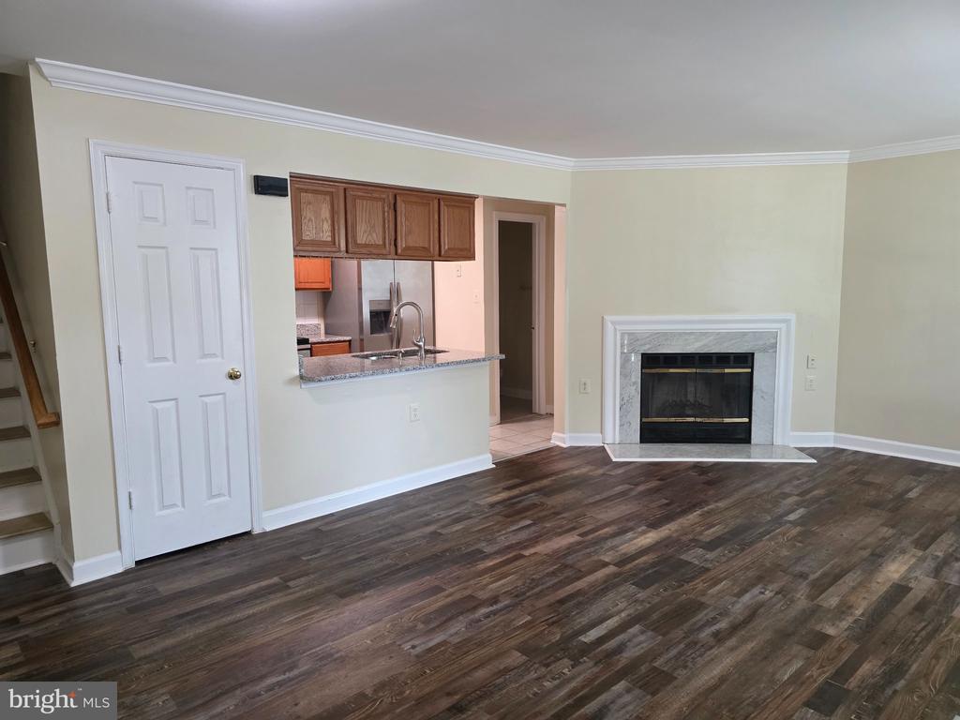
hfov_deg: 73.9
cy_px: 360
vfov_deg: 58.9
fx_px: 638
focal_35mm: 23
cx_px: 480
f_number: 1.7
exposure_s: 1/120
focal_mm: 6.3
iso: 640
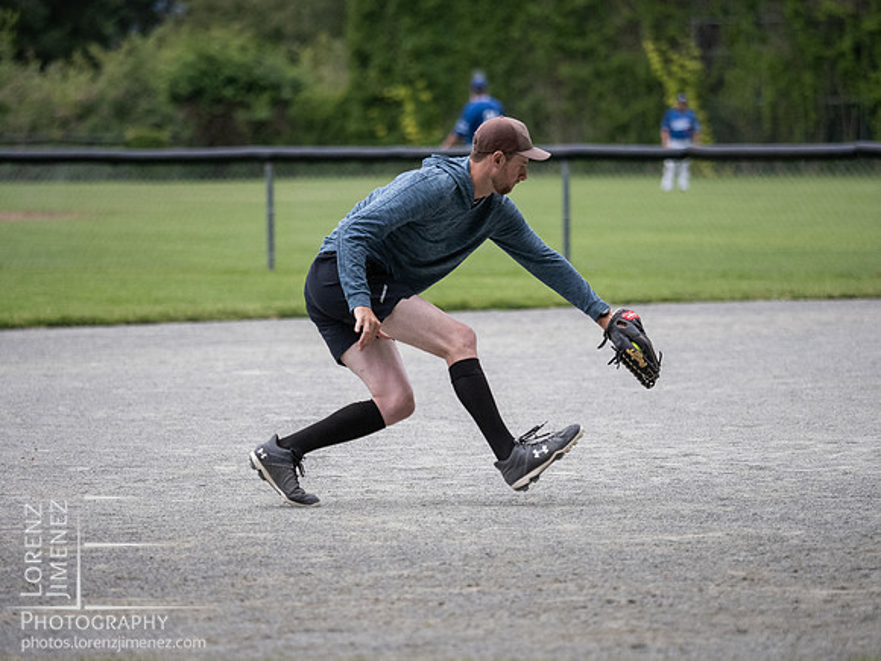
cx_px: 440
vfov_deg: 5.0
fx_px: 7635
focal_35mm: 300
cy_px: 330
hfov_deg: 6.6
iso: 1250
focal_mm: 150
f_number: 2.8
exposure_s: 1/1250
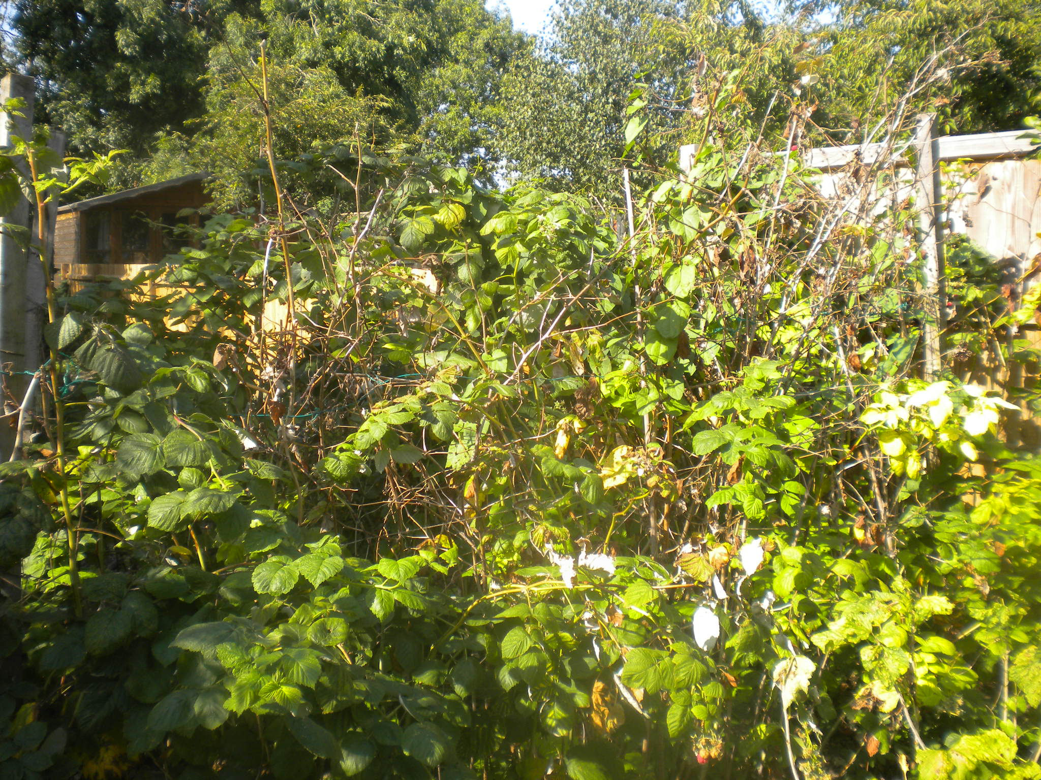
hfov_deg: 52.6
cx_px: 520
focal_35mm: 35
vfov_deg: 40.7
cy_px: 390
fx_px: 1053
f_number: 4.6
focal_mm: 6.3
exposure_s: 1/198
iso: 80
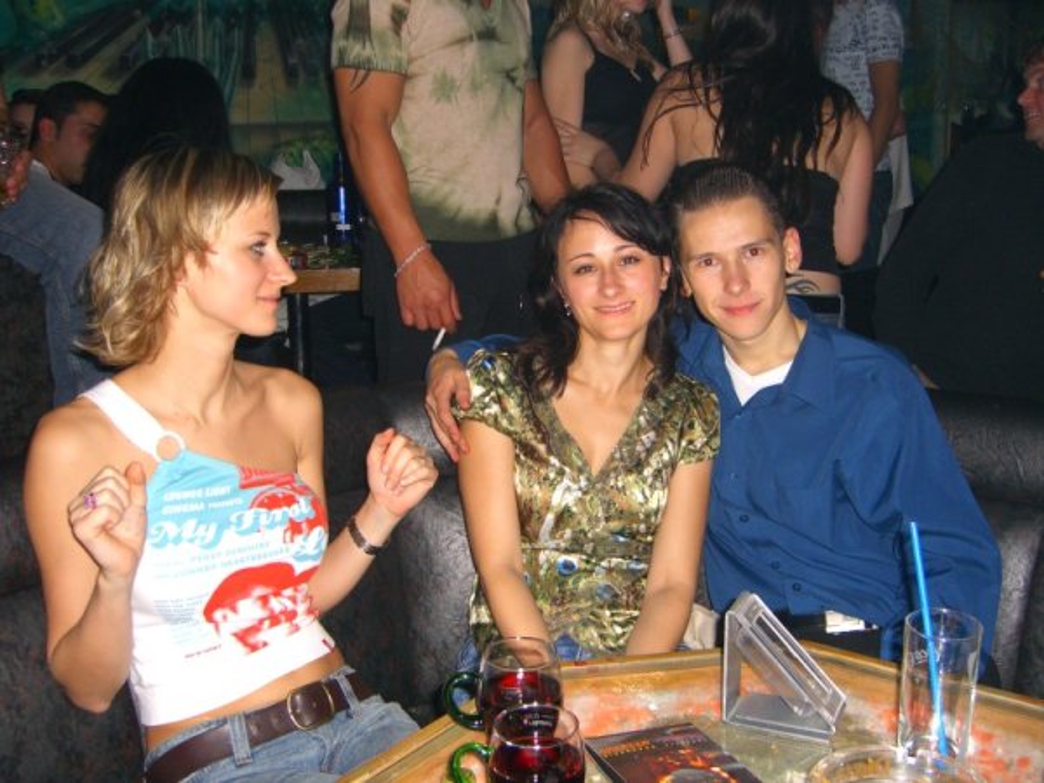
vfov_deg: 37.7
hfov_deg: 49.0
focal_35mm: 38
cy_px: 392
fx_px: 1146
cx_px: 522
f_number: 2.8
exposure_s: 1/60
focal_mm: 7.9
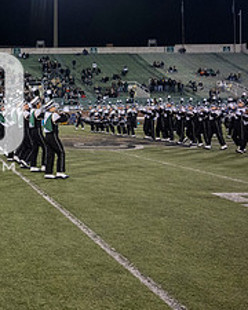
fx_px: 532
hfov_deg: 23.1
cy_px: 118
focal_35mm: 58
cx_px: -80
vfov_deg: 32.3
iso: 2000
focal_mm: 24
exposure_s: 1/500
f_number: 4
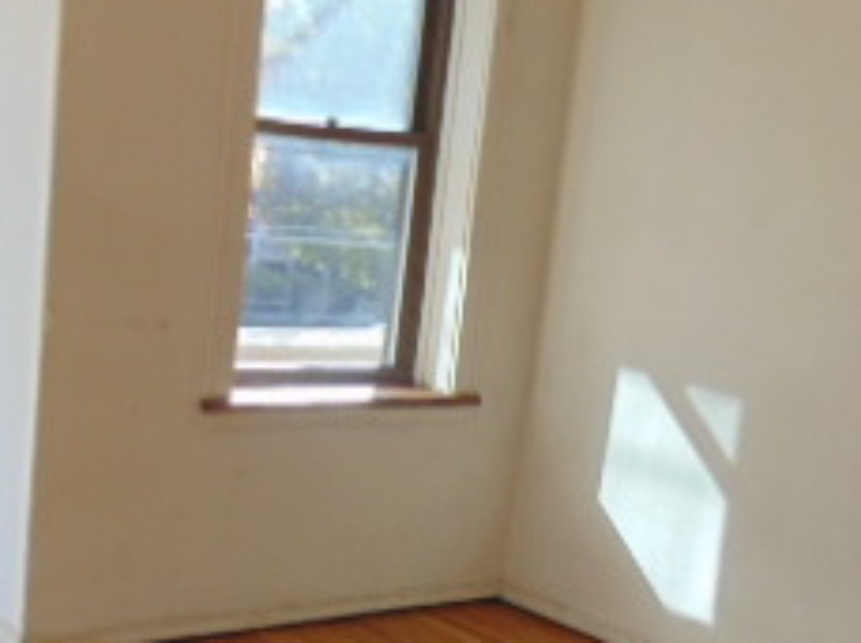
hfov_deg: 27.8
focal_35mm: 70
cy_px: 669
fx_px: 1738
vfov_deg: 20.2
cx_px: 451
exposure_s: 1/200
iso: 80
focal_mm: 4.5
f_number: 3
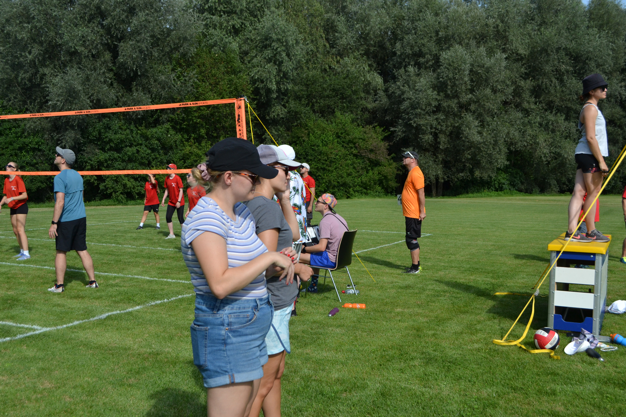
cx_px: 313
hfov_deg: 49.6
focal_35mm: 39
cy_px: 208
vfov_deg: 34.2
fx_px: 678
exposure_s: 1/1600
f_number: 6.3
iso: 400
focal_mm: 26
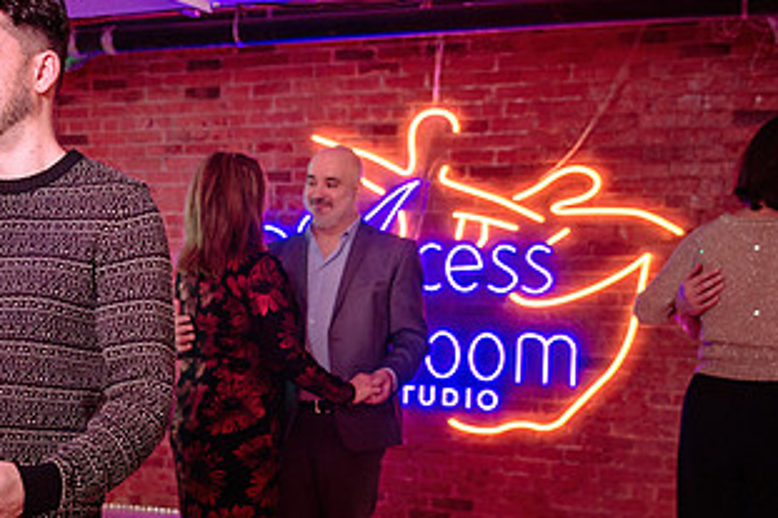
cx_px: 199
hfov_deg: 30.1
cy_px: 331
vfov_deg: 20.5
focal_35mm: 66
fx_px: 1426
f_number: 3.5
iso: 1000
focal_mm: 32
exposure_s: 1/125
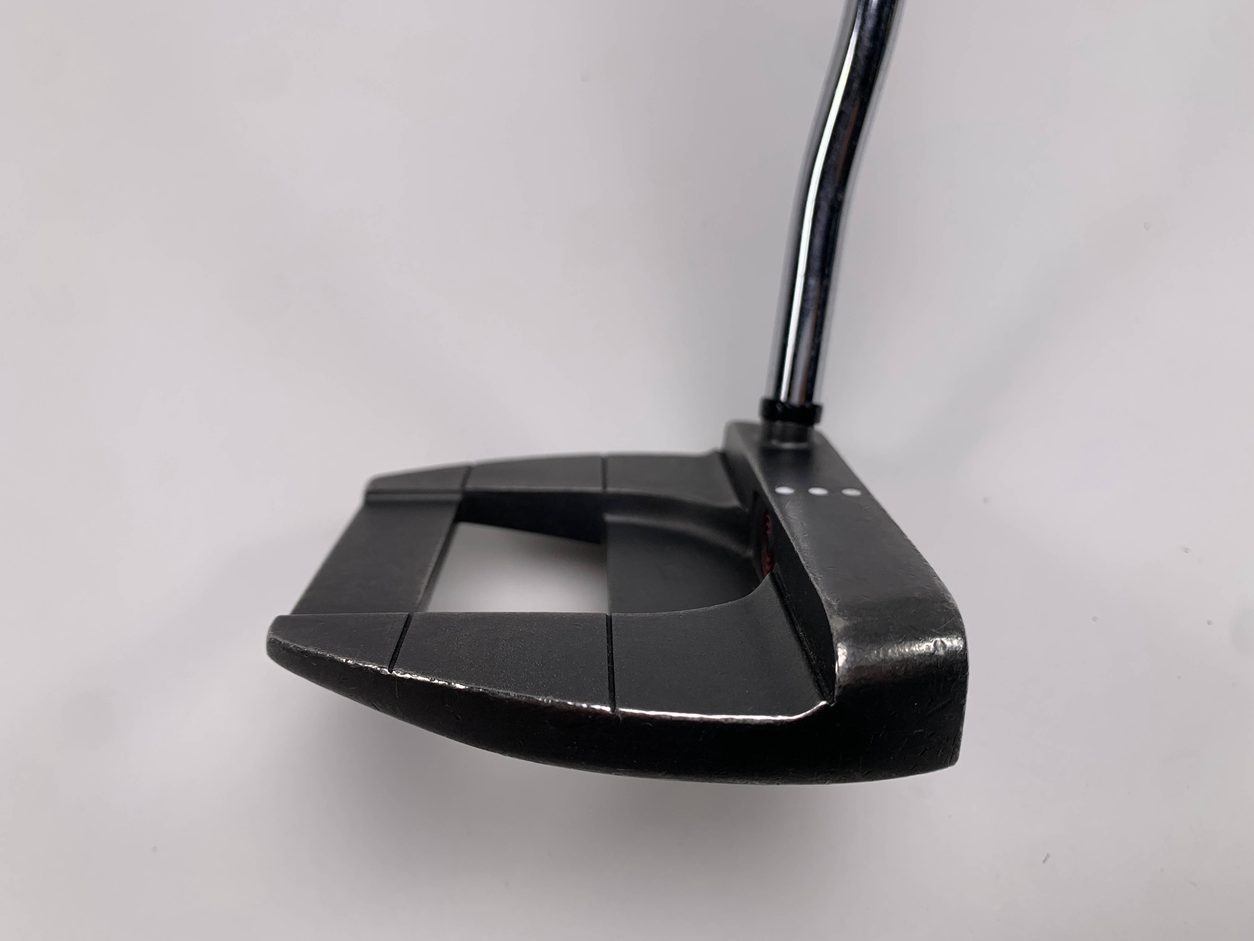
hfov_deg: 67.3
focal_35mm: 26
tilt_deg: -57.5
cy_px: 470
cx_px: 627
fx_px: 942
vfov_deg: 53.1
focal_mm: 4.25
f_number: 1.8
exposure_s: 1/325
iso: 25
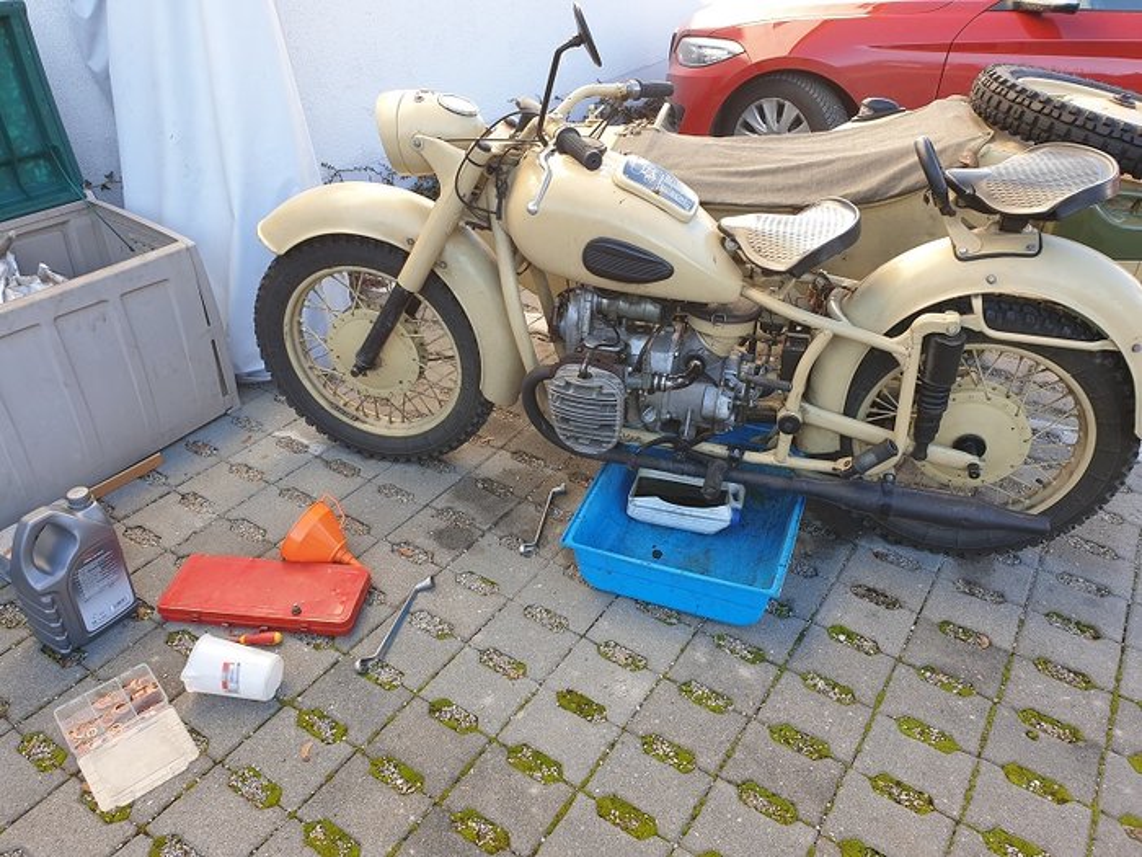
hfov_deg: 67.3
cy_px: 428
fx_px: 858
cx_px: 571
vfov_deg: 53.1
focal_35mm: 26
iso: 50
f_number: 2.4
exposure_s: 1/152
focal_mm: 4.3
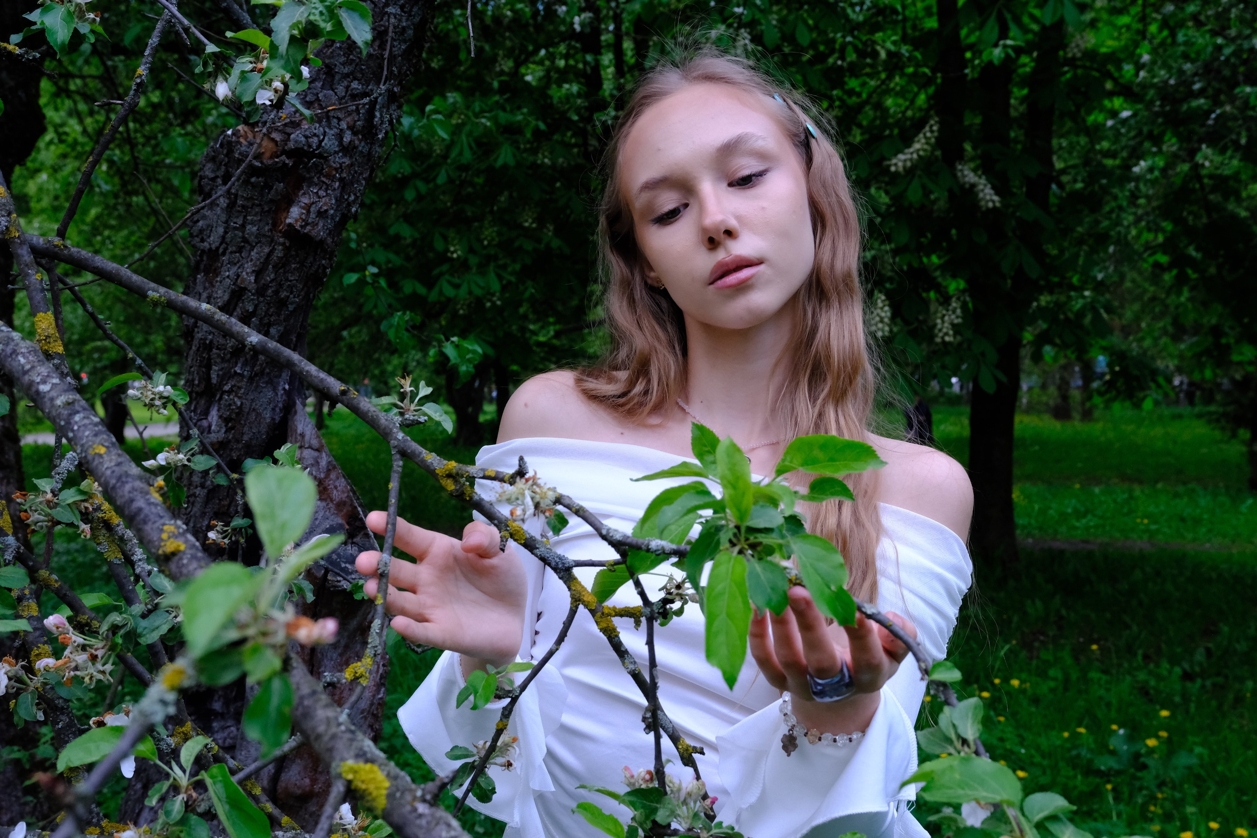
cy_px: 419
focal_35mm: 37
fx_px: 1292
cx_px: 628
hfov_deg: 51.9
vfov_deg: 35.9
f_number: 7.1
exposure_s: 1/250
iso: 2000
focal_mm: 24.8
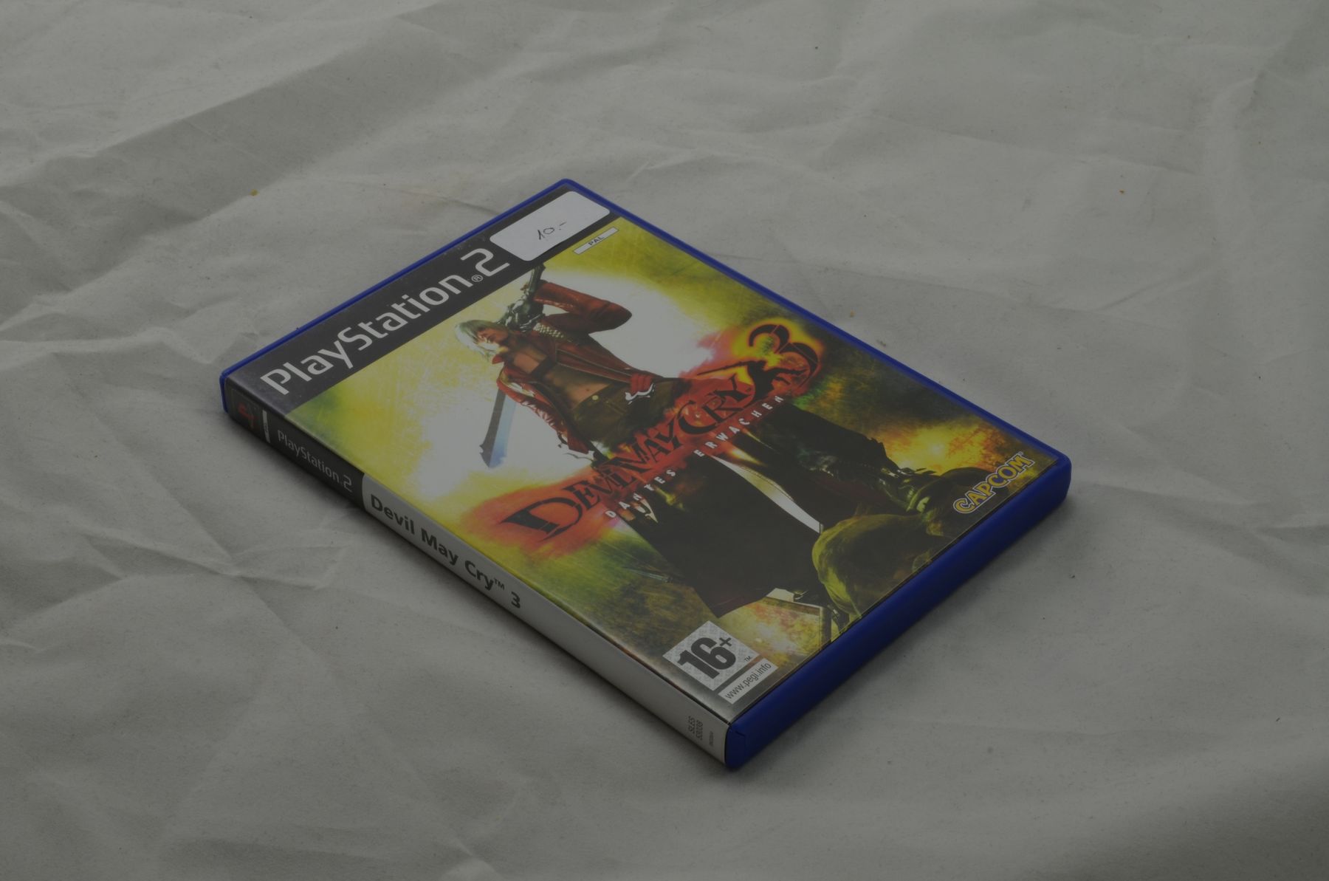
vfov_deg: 22.5
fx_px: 2211
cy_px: 440
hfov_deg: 33.5
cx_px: 664
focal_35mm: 60
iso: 100
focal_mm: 40
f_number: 20
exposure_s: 1/3
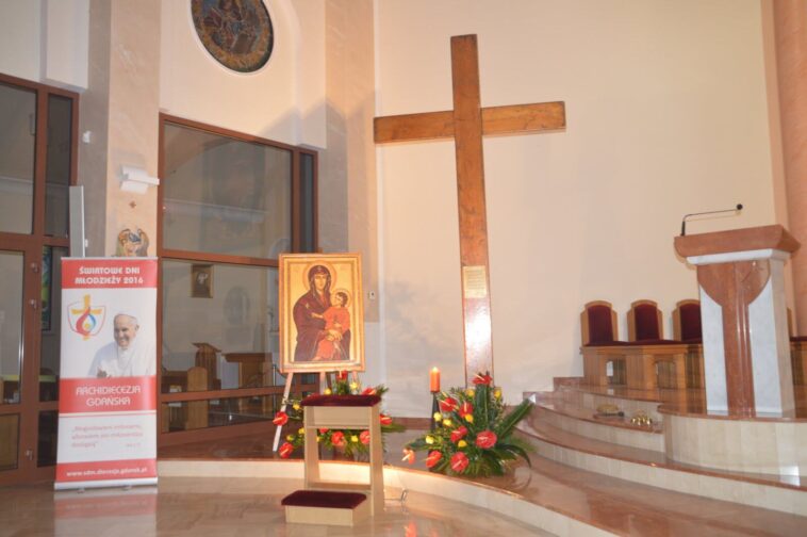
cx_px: 404
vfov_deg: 39.9
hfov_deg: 57.3
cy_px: 268
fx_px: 739
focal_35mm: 33
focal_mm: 22
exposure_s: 1/13
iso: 800
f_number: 3.8
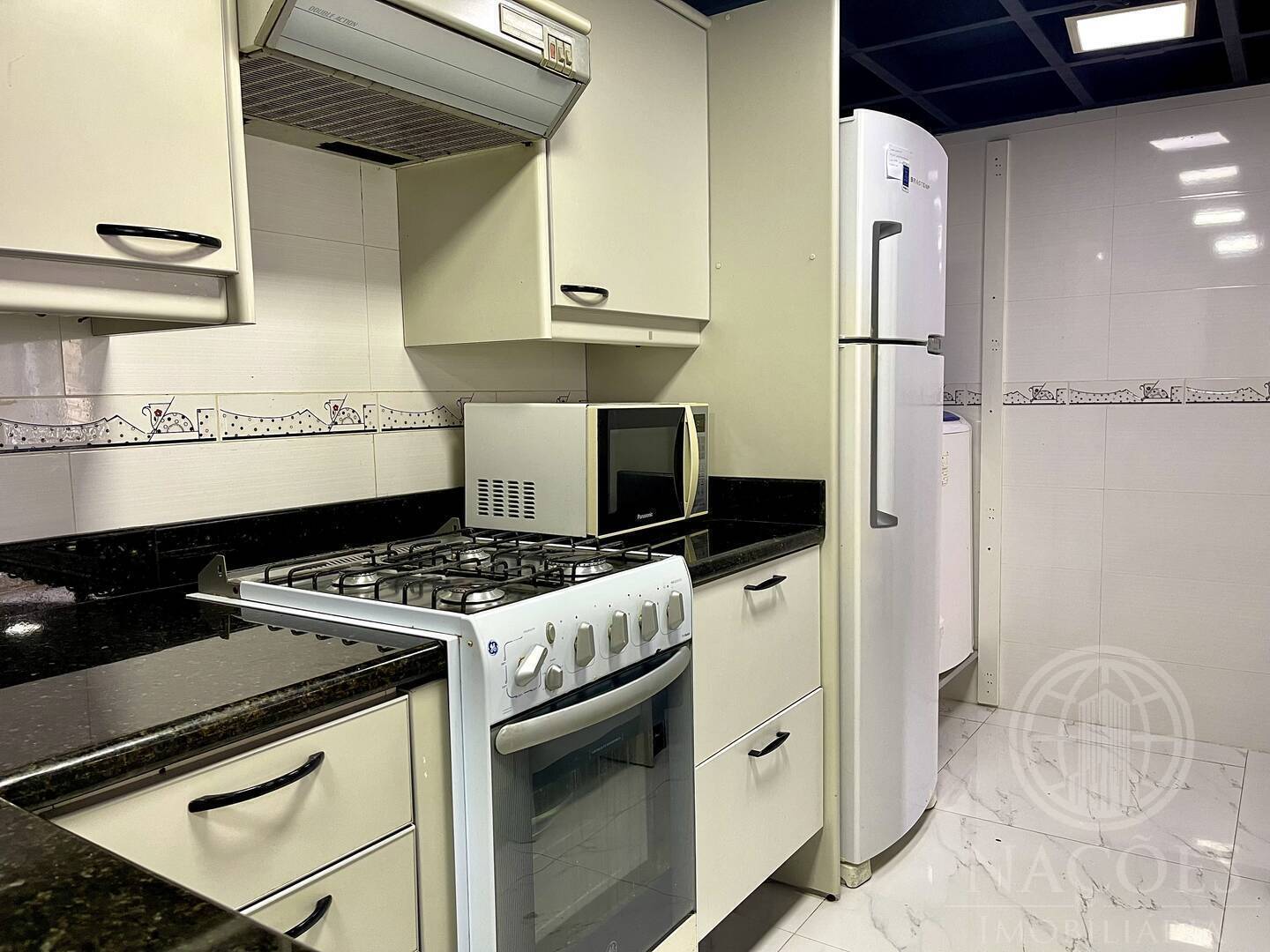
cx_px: 635
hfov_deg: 69.4
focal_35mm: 25
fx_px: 917
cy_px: 476
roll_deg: +0.8
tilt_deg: -6.6
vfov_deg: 54.9
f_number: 1.6
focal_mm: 5.1
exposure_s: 1/60
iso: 100
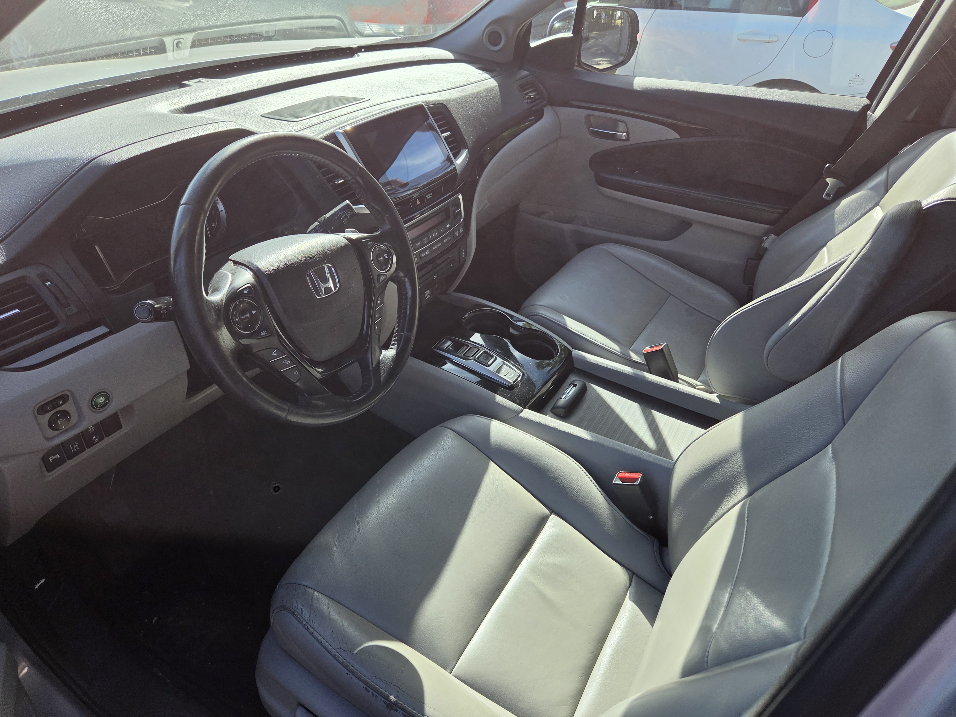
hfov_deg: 73.9
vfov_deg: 58.9
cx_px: 478
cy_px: 358
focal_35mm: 23
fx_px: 635
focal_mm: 5.4
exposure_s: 1/2071
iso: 80
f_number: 1.8
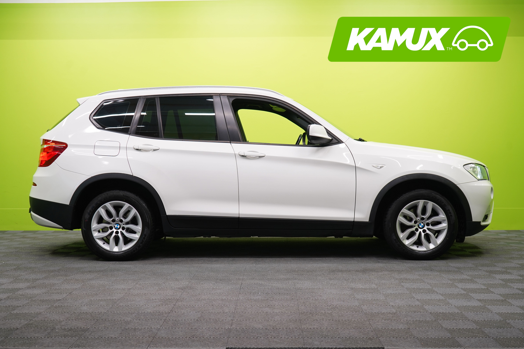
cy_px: 174
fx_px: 670
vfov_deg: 29.2
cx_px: 262
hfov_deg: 42.7
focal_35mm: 46
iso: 400
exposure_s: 1/30
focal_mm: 46
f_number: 5
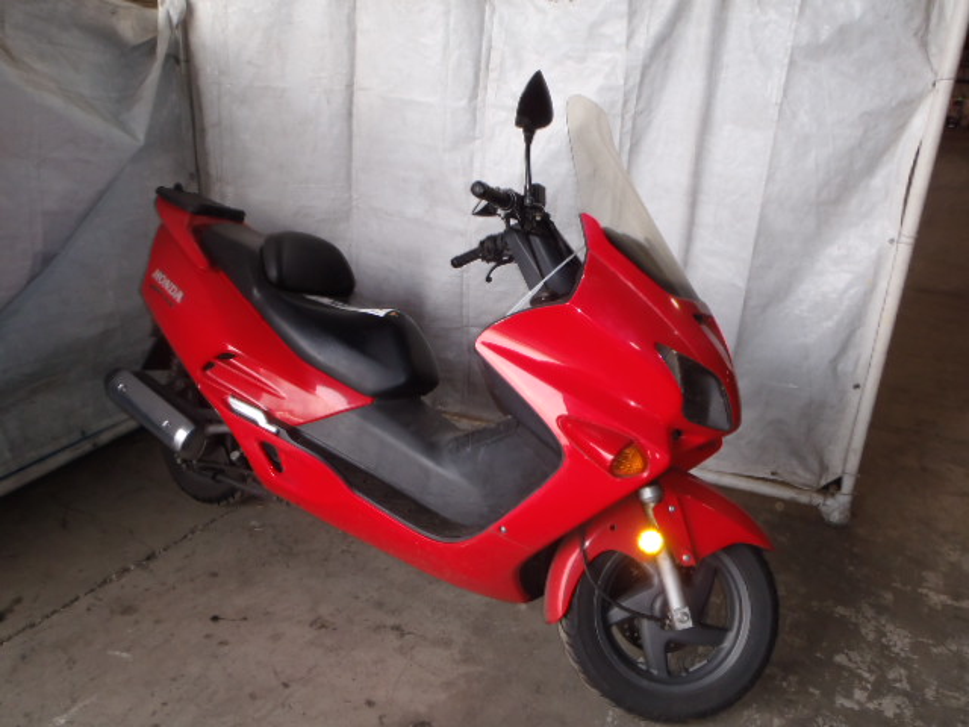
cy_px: 364
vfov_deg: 49.7
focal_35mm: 28
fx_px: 784
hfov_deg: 63.4
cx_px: 484
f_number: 3.5
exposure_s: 1/30
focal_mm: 5
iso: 125
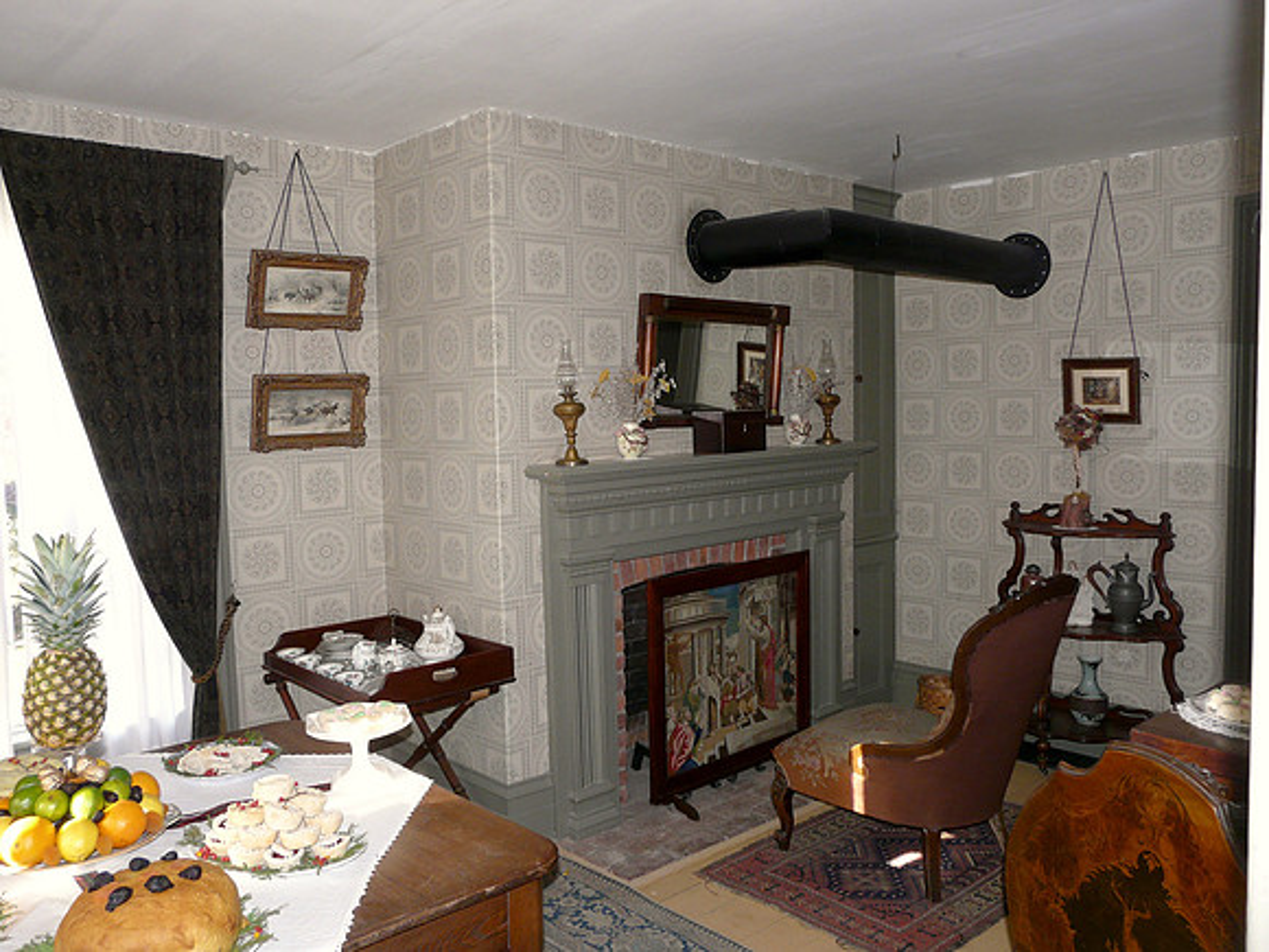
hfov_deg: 63.4
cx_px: 634
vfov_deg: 49.7
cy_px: 476
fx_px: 1026
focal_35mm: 28
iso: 125
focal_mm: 4.6
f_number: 2.8
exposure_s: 1/30
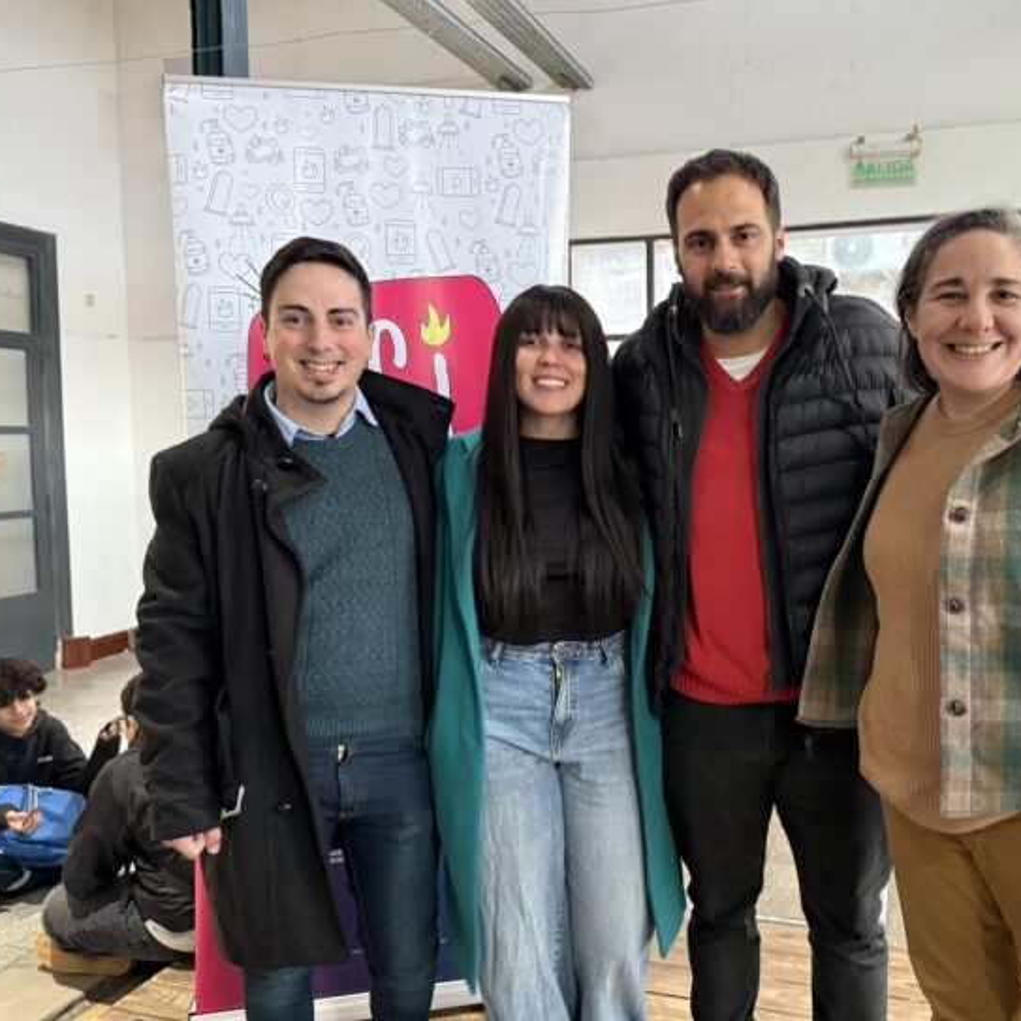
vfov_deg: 54.0
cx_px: 639
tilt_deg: -2.4
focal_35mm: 30
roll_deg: +0.1
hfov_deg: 53.4
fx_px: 1001
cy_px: 510
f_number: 1.78
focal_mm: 6.76
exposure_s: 1/40
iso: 1000
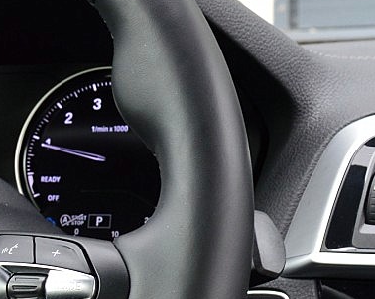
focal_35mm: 127
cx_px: -222
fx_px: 1409
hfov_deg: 14.0
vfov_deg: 12.1
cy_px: 266
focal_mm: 21
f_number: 8
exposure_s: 1/80
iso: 400
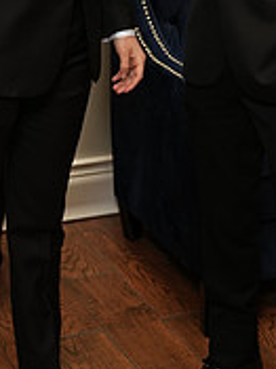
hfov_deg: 12.2
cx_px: 140
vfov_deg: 15.8
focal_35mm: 121
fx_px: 1288
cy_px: -53
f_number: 3.5
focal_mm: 38
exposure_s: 1/200
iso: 640
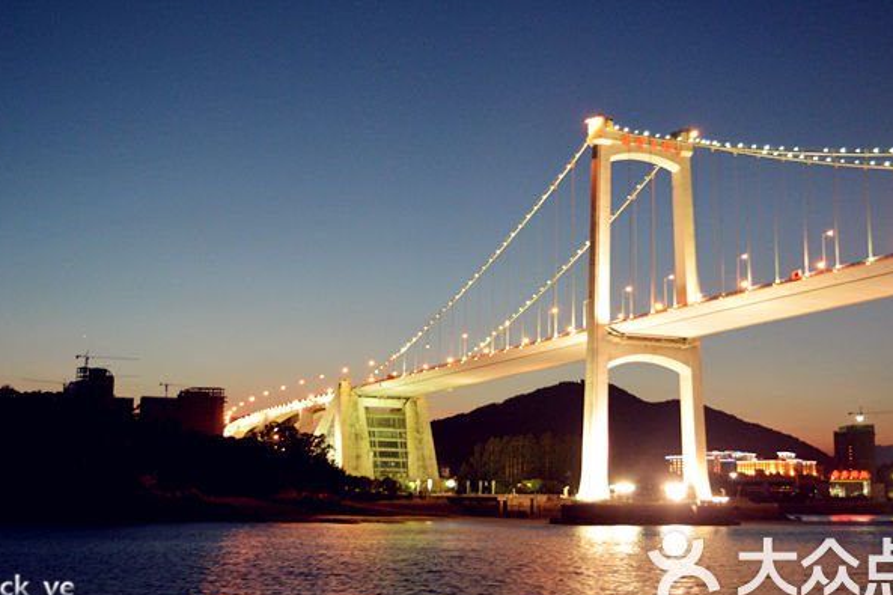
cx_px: 423
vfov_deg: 24.7
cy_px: 245
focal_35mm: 55
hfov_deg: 36.4
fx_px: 1356
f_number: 4
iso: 1600
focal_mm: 27
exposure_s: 1/10
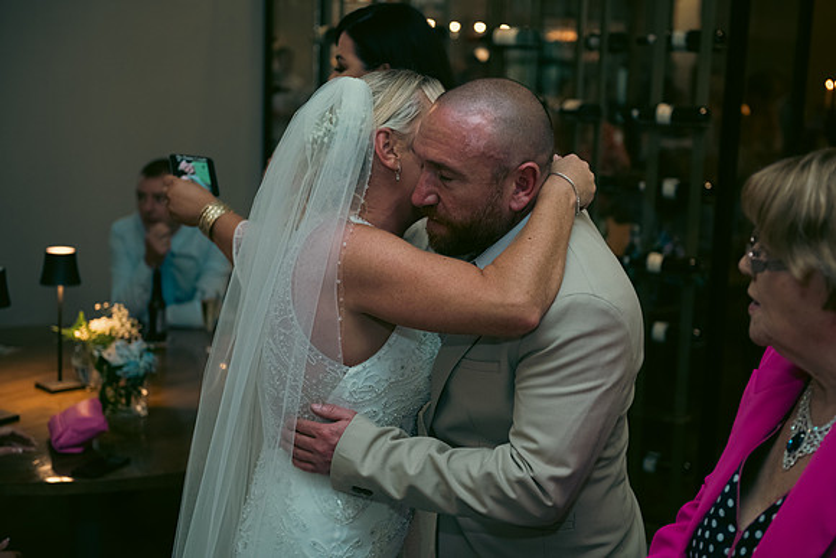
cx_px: 418
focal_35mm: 55
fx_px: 1277
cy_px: 279
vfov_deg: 24.6
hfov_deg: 36.2
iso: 800
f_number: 3.5
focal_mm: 55
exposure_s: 1/160
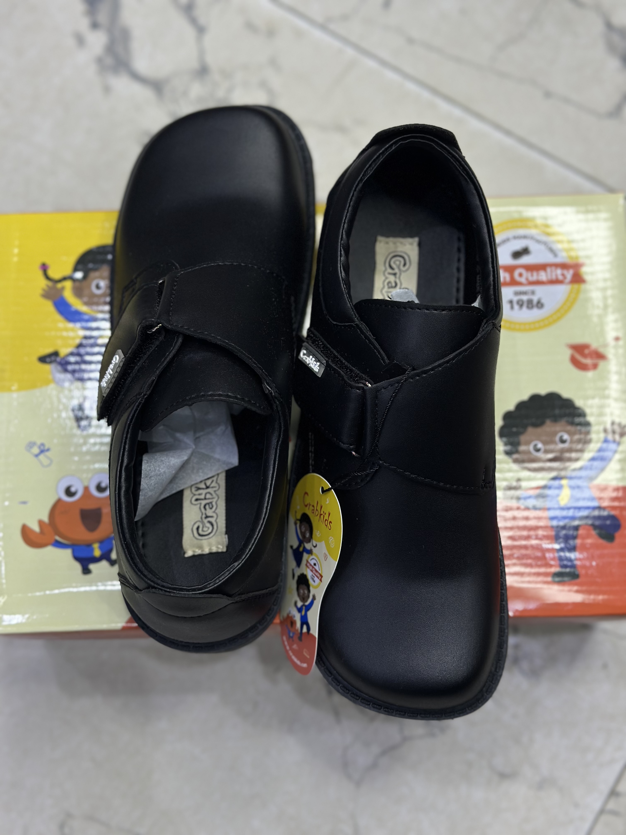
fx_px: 1157
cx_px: 313
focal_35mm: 48
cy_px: 418
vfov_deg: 39.7
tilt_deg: -77.7
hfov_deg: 30.3
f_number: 1.78
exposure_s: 1/144
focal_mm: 6.86
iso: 64
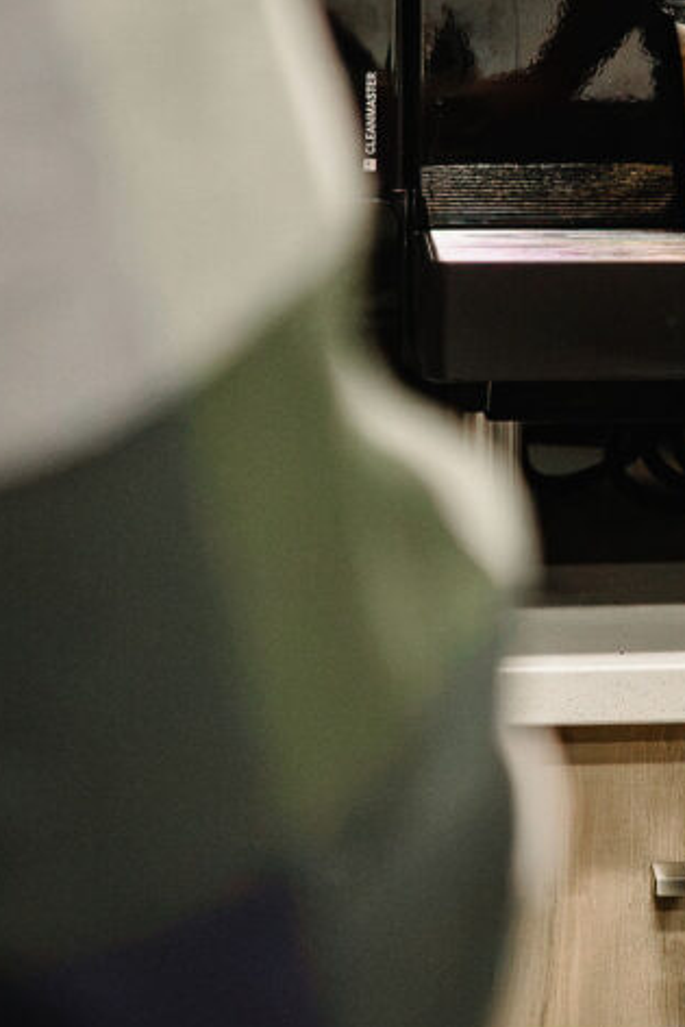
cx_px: 659
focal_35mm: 114
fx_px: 3251
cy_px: 102
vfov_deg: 17.7
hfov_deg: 11.9
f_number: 2.8
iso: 12800
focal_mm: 35
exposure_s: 1/4000
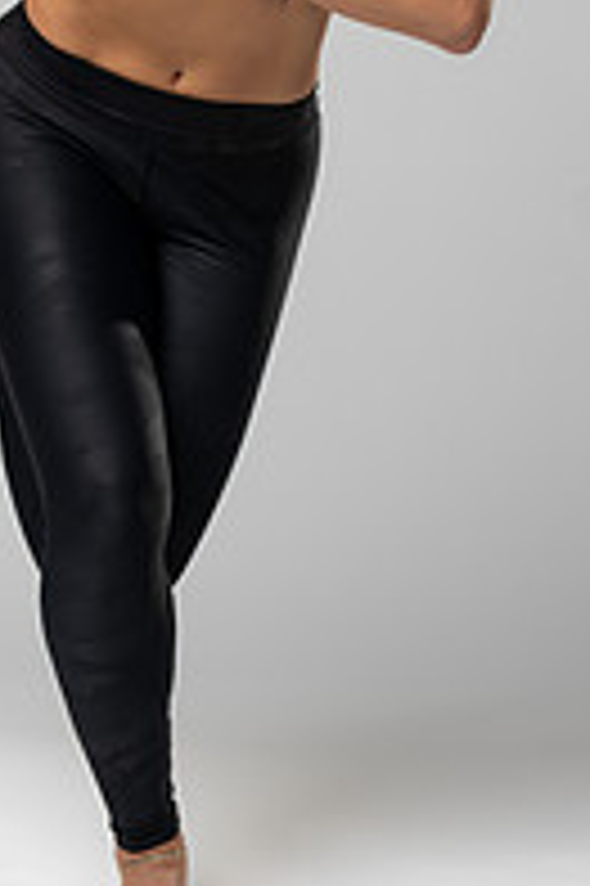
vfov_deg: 10.6
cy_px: 99
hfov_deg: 7.1
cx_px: 122
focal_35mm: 194
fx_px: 4777
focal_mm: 85
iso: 200
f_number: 3.2
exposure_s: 1/160
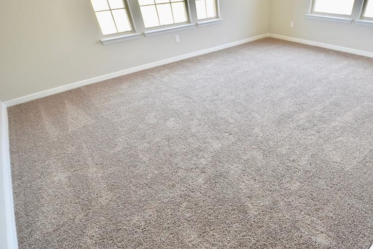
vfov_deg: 61.6
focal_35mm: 20
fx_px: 207
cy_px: 145
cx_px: 242
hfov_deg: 81.7
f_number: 4
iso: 400
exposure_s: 1/60
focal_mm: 10
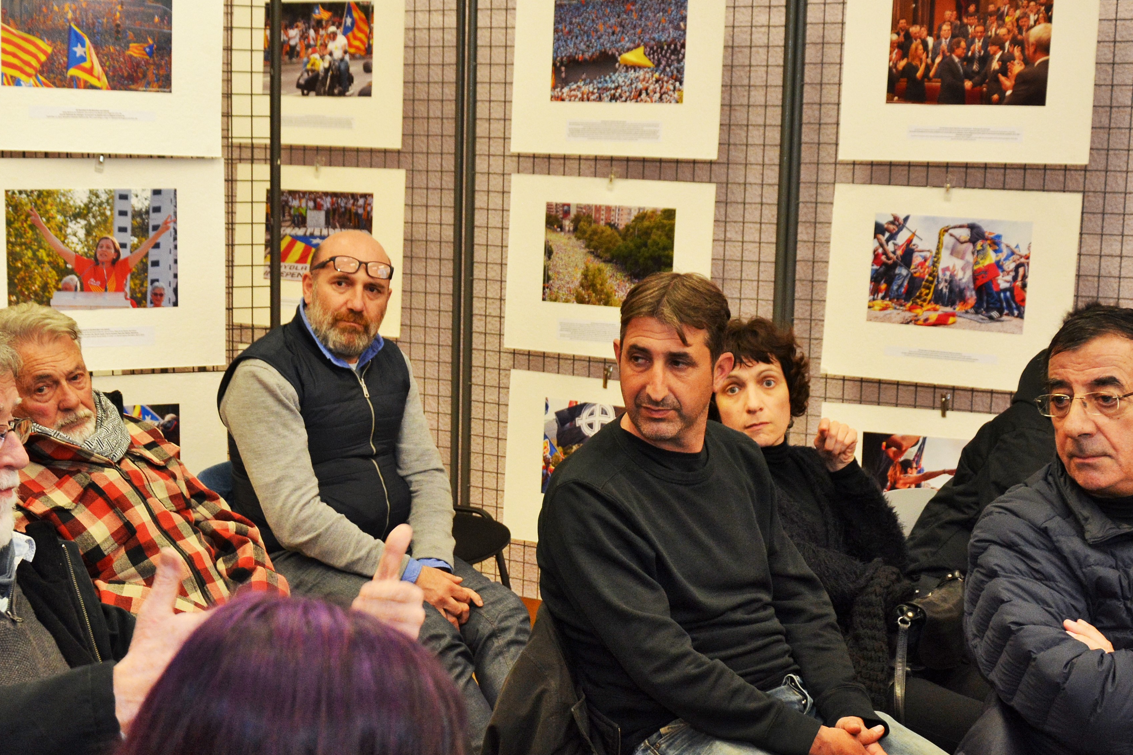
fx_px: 2073
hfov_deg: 30.5
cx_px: 439
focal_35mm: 66
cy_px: 544
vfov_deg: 20.5
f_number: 4
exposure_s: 1/60
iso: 800
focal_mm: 25
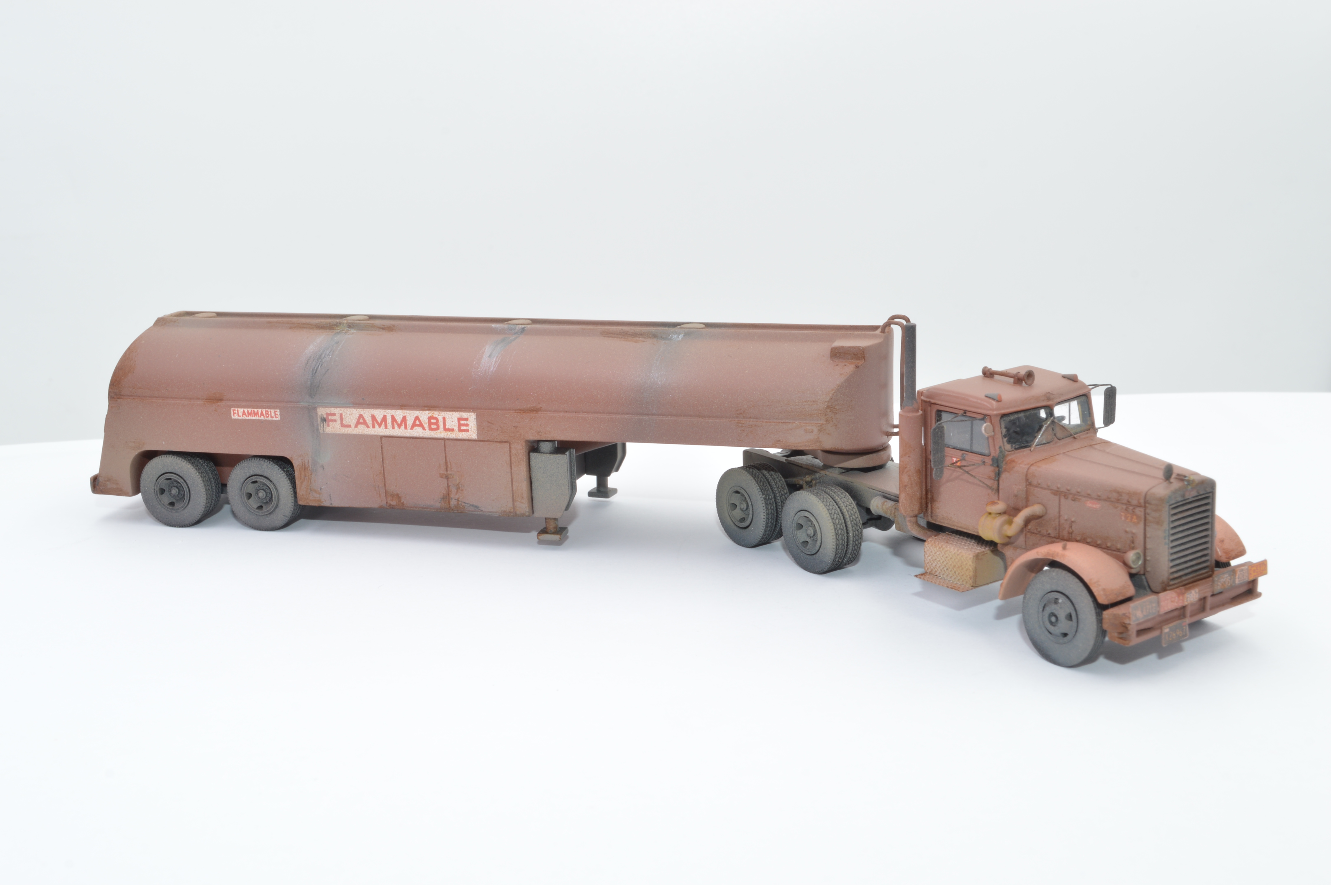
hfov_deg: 41.1
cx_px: 666
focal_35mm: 48
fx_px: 1773
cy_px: 442
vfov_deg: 28.0
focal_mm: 32
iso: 100
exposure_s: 1/8
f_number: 29
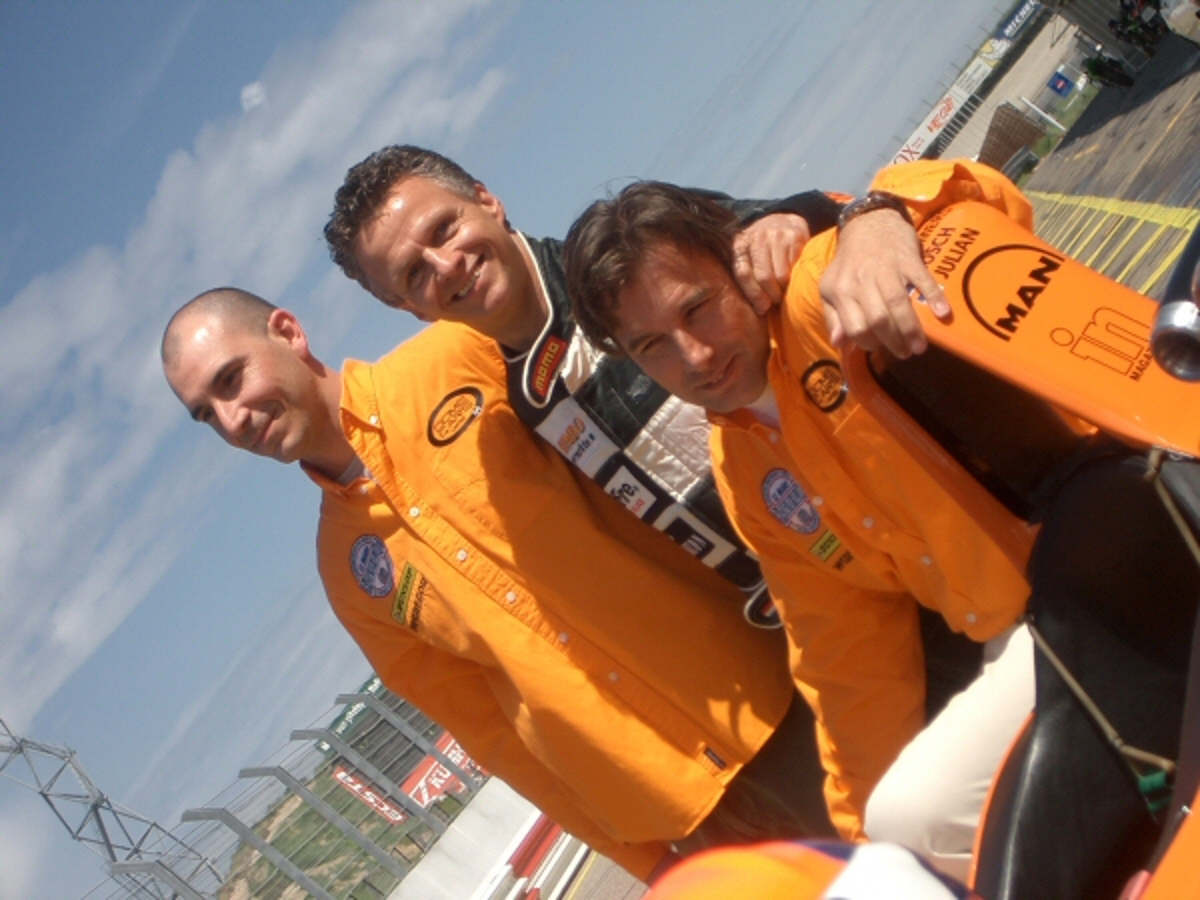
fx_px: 3640
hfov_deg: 18.7
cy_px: 450
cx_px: 600
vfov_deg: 14.1
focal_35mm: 105
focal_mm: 17.4
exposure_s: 1/640
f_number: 4.8
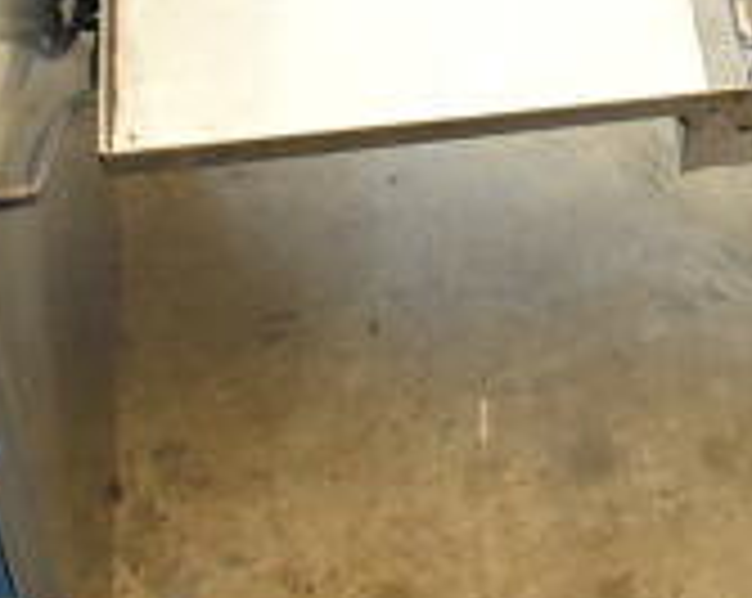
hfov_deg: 16.1
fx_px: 2288
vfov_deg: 14.5
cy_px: -74
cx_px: 1301
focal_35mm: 103
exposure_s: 1/60
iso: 1600
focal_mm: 20
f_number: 4.5
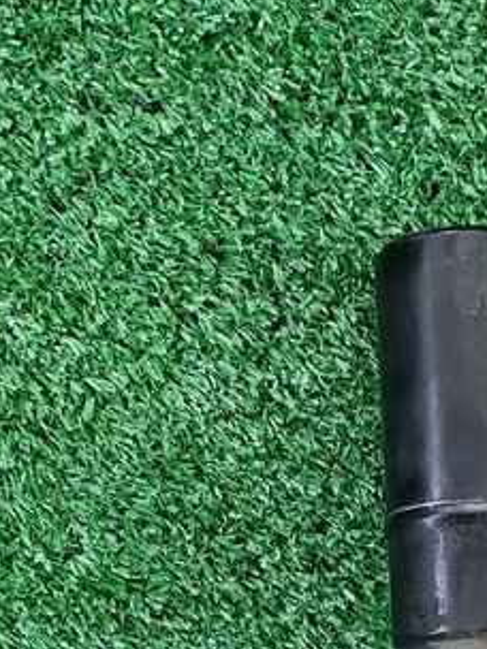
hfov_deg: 11.9
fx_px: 2307
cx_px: 500
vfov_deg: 13.7
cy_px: 1298
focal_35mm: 123
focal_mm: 5.4
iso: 175
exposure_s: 1/50
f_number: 1.8
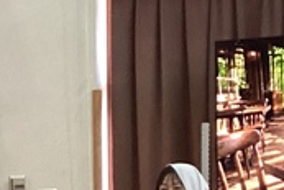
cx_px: -230
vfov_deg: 7.3
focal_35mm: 186
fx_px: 1470
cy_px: 306
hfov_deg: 10.4
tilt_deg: -5.6
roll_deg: +1.3
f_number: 2.4
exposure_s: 1/60
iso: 250
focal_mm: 3.3
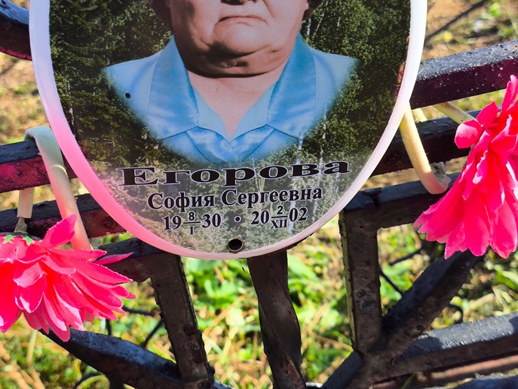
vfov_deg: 29.1
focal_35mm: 50
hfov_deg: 38.2
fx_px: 749
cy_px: 194
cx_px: 259
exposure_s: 1/832
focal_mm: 4.71
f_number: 1.7
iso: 50
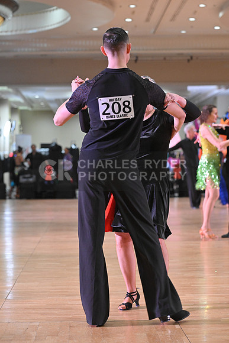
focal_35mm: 110
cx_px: 114
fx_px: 1049
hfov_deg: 12.5
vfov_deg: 18.6
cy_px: 172
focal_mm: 110
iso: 4500
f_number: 5
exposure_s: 1/320
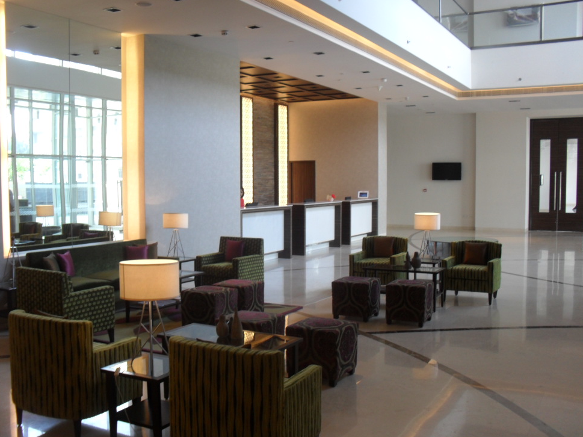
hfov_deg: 50.2
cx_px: 290
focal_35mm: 37
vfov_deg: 38.6
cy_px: 224
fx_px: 623
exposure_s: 1/20
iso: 80
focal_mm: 6.3
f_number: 3.2
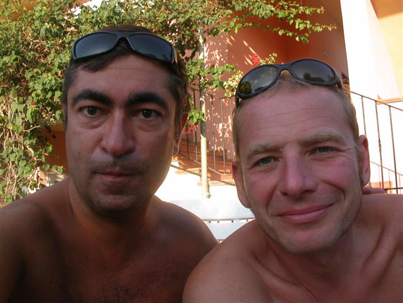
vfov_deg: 38.7
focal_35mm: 37
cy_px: 152
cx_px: 202
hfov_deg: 50.1
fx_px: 431
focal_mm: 5.6
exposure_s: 1/147
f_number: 4.5
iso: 100
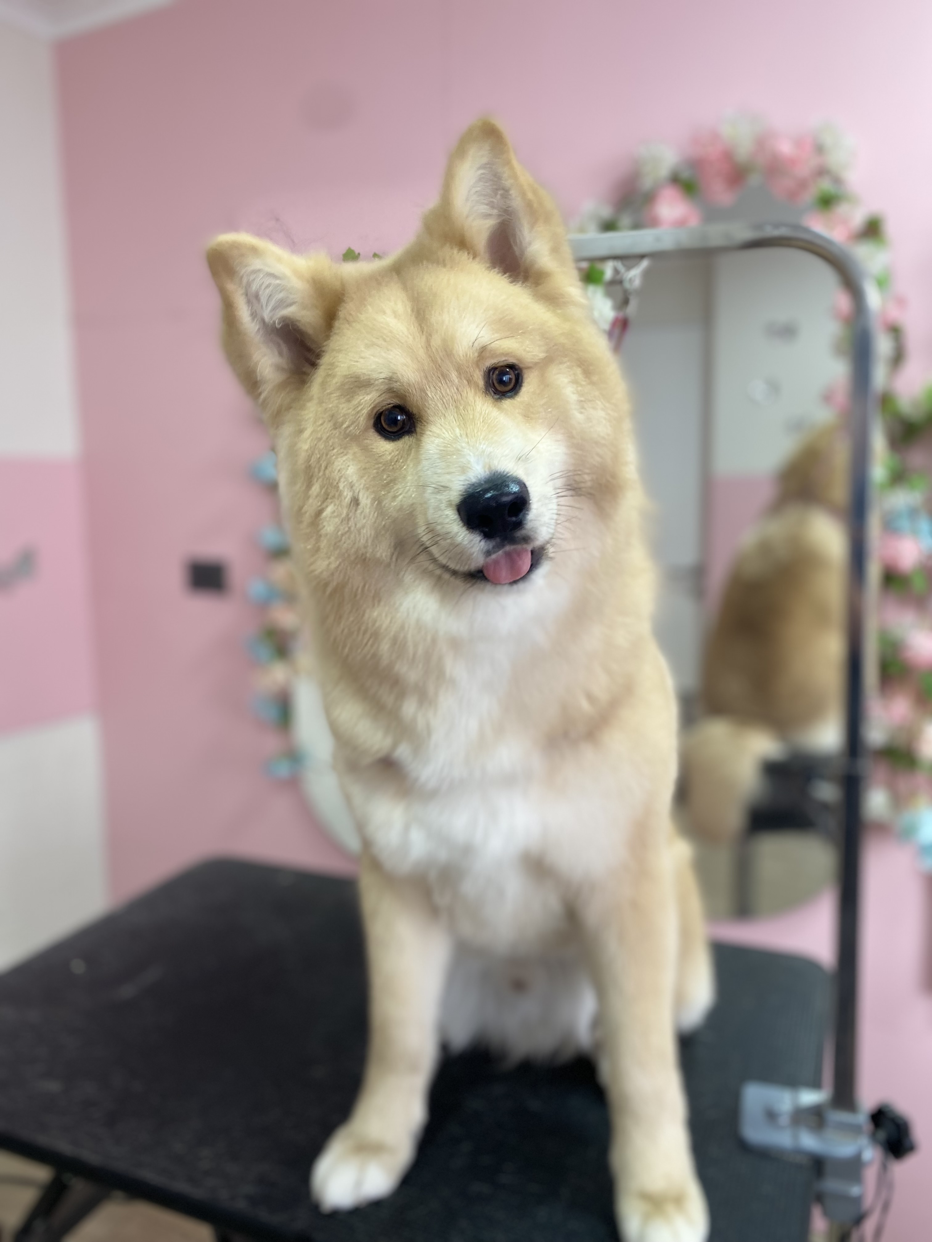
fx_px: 933
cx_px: 466
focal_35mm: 26
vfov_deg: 67.3
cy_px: 621
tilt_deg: -6.5
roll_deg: +1.2
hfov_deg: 53.1
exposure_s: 1/50
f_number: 1.8
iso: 100
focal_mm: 4.25
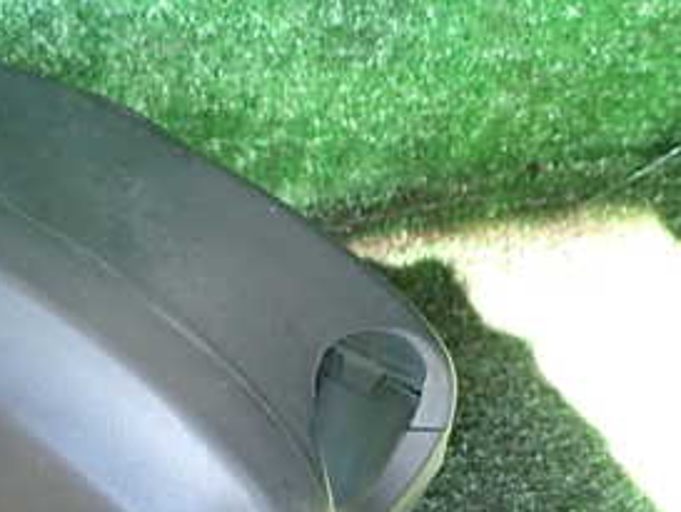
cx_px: -62
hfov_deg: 27.0
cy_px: 480
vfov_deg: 21.7
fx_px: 1299
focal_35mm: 66
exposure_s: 1/30
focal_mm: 5.4
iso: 250
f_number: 2.3
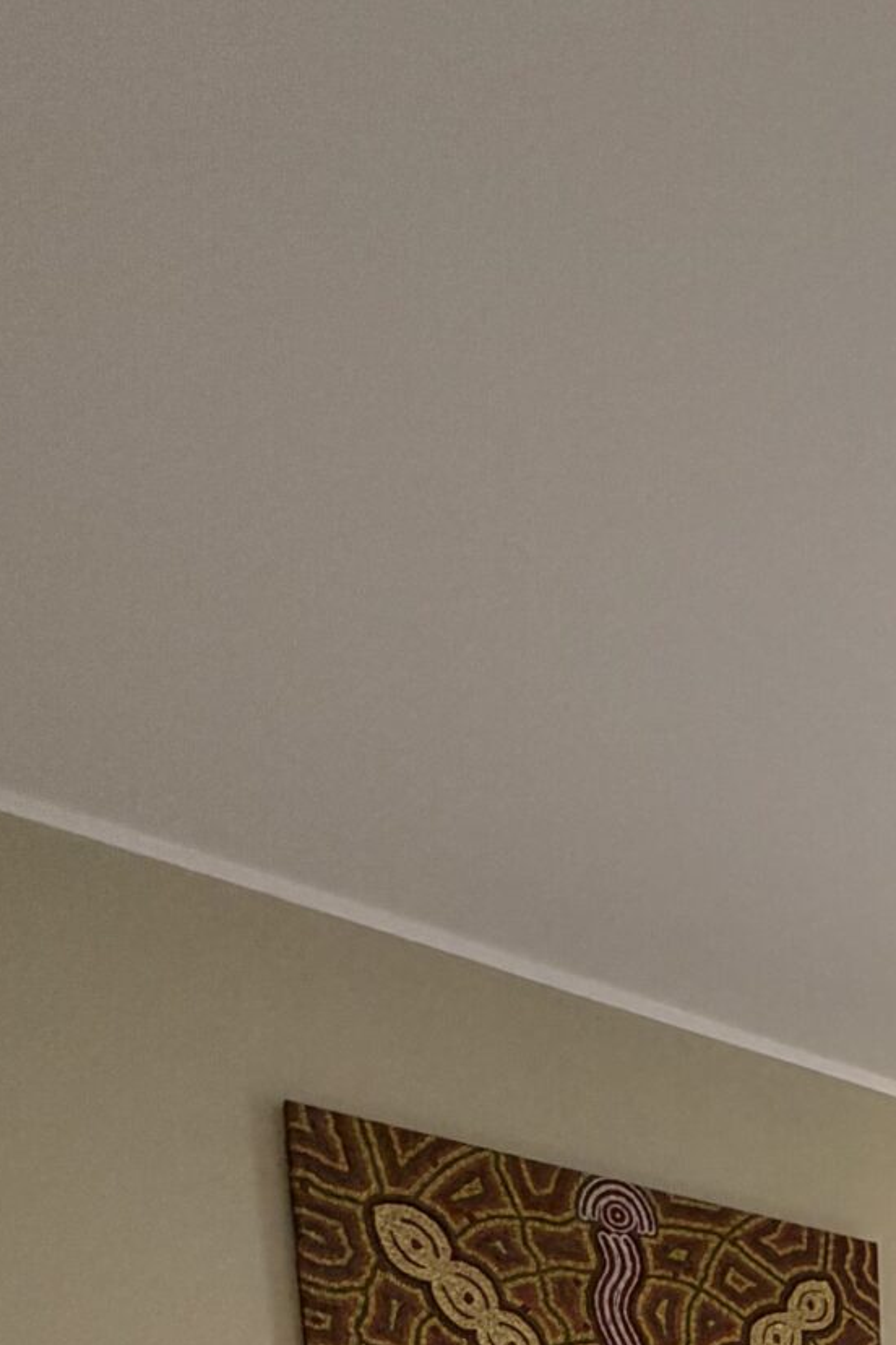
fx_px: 1680
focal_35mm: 45
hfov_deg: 22.9
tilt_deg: -8.4
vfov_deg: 28.6
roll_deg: -0.6
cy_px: 2001
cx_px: 1417
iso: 200
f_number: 2.2
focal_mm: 2.22
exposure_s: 1/50
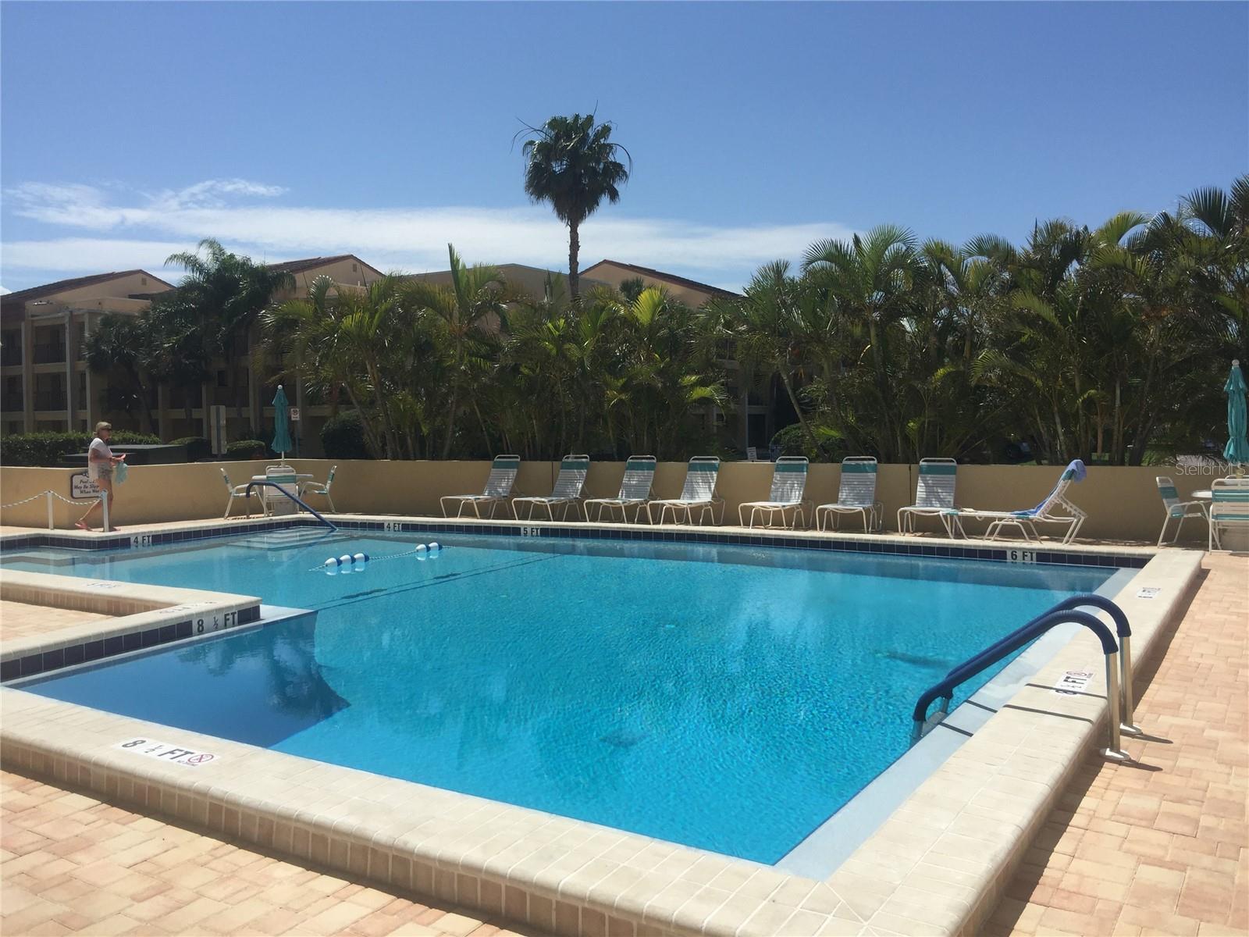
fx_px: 1046
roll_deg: -1.2
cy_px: 468
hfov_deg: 61.7
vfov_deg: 48.2
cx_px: 624
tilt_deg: +0.2
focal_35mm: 29
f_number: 2.2
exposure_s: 1/3968
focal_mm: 4.15
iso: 32
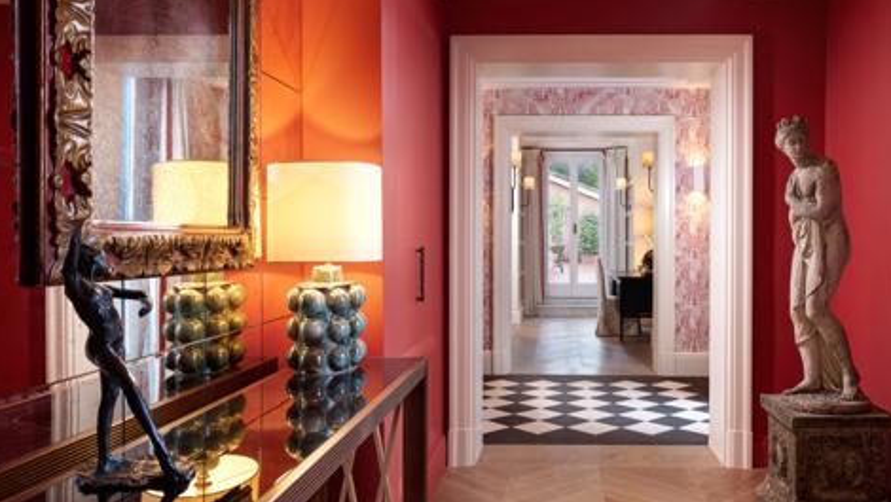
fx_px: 733
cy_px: 235
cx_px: 446
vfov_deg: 37.8
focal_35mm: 31
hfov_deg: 62.6
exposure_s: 6
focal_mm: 29
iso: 200
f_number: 14
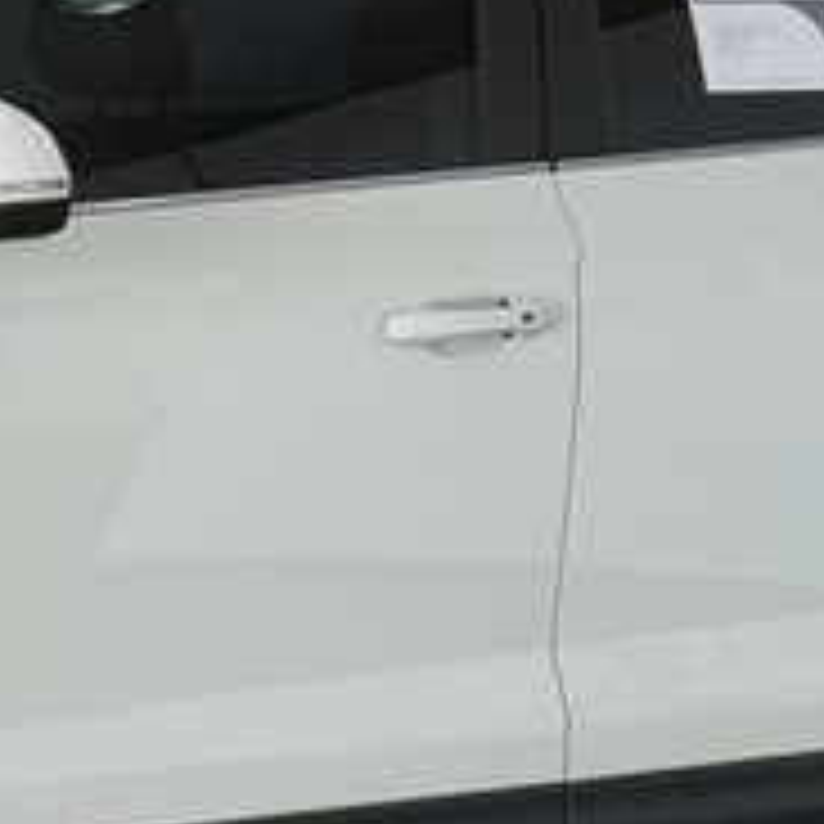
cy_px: 538
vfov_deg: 7.7
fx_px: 6140
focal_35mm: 228
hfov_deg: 7.6
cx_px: -86
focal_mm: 32
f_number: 4.5
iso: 200
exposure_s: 1/125
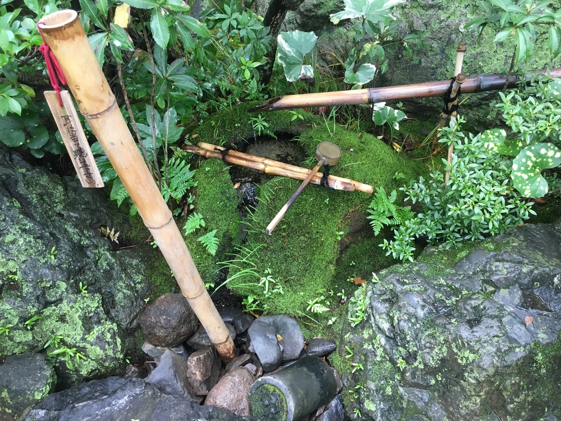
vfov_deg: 48.2
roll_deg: -1.2
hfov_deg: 61.7
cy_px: 210
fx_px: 470
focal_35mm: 29
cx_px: 280
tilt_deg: -41.5
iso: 64
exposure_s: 1/30
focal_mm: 4.15
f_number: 2.2
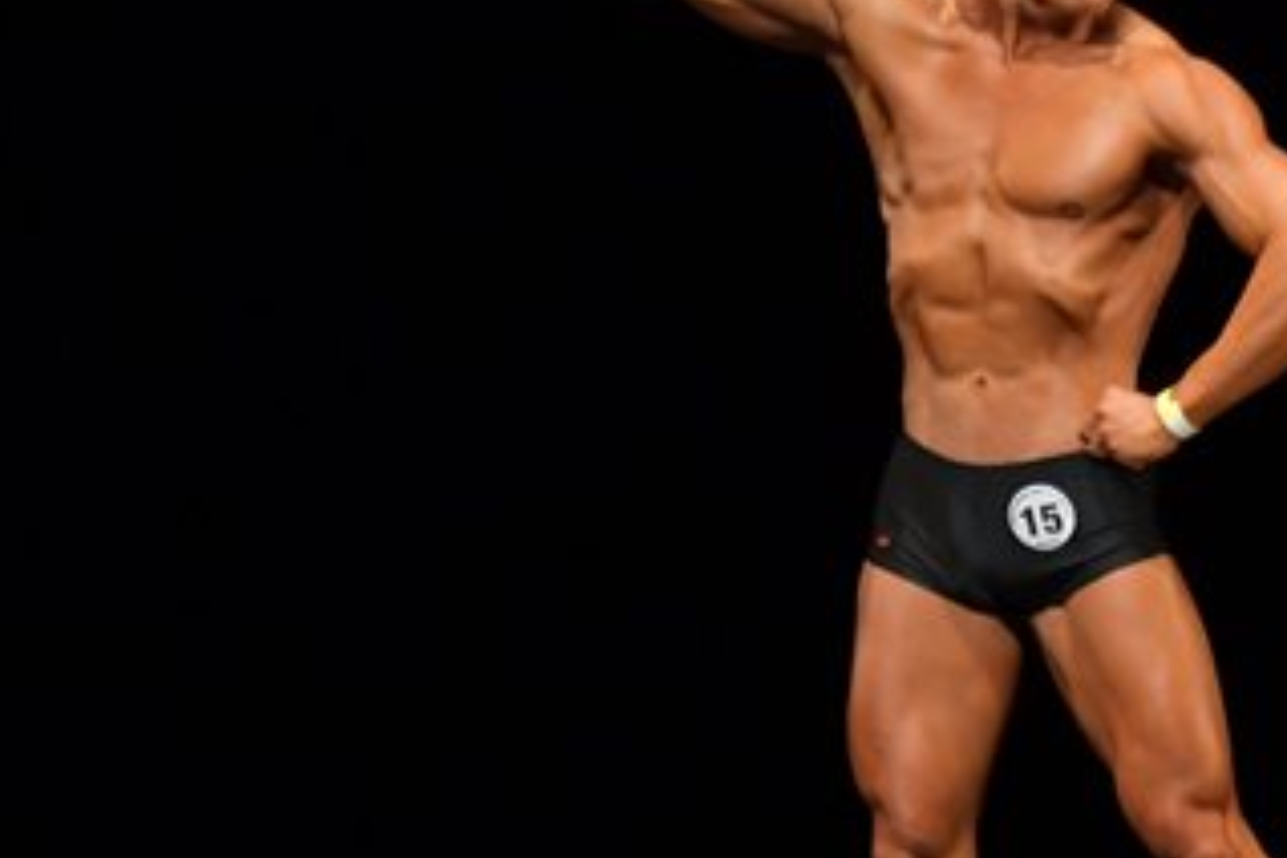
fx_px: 20912
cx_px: 1164
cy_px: 567
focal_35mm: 585
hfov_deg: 3.5
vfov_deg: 2.4
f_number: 5.6
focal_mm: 160
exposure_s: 1/400
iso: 3200
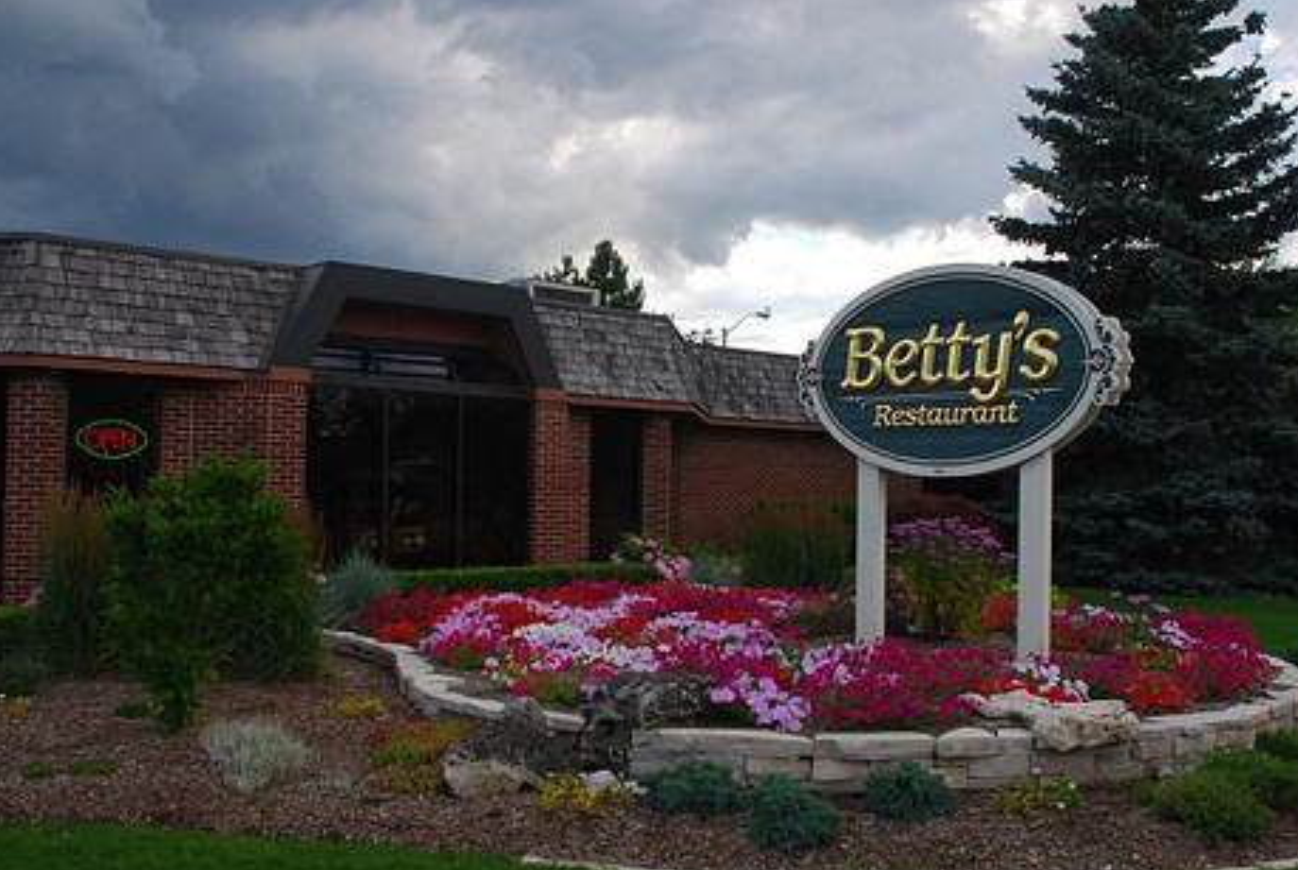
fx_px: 1372
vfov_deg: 35.2
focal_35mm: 38
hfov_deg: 50.5
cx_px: 714
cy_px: 452
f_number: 6.3
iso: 100
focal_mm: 20
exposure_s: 1/160
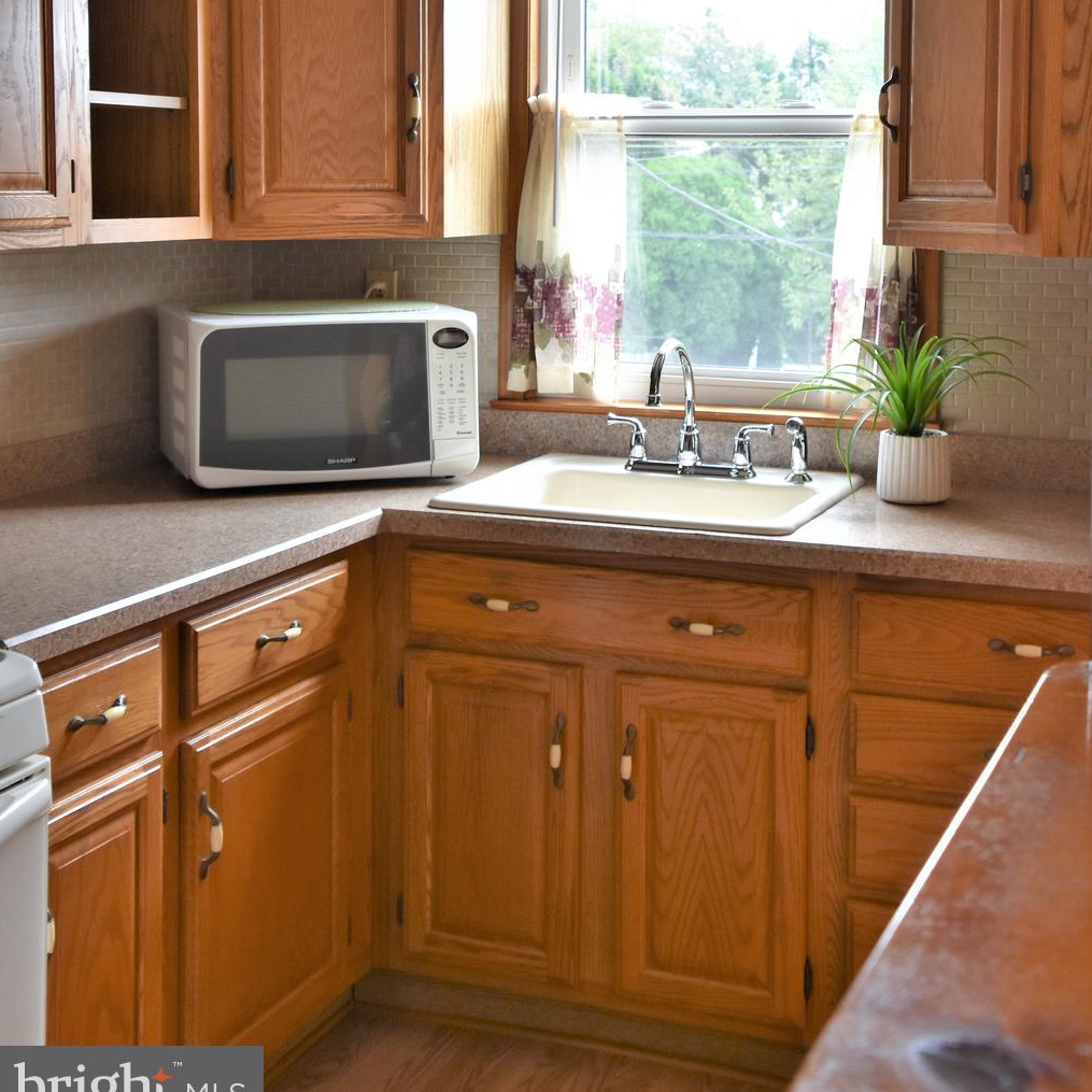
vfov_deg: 31.2
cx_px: 545
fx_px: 1927
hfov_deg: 31.6
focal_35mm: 54
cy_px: 308
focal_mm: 28
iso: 800
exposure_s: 1/160
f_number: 6.3
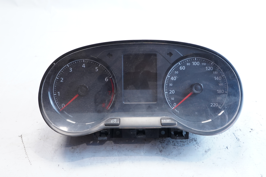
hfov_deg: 53.1
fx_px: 266
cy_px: 88
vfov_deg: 36.9
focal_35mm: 36
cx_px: 133
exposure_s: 1/40
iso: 1600
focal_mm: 24
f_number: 10
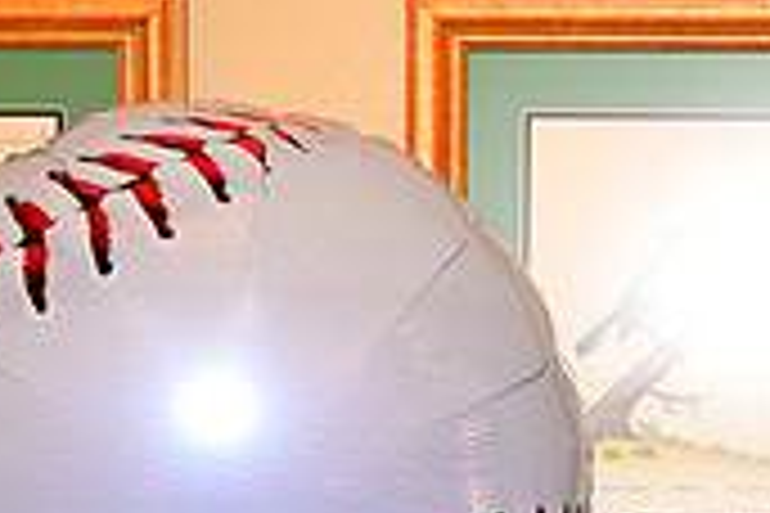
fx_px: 2460
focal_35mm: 115
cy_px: 711
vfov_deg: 11.5
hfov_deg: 17.7
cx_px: 585
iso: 3200
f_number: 2.8
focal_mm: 34
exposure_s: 1/200
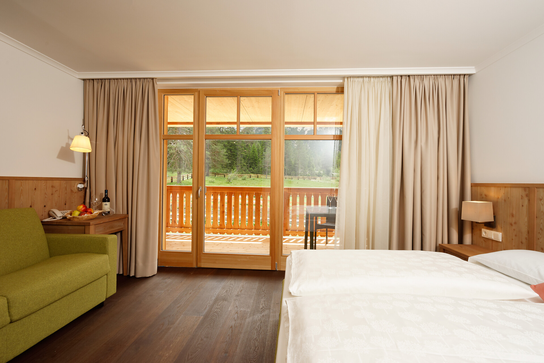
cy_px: 182
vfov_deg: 73.7
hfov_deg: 96.7
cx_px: 272
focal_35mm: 16
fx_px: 242
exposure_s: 1/80
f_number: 11
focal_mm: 16
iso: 100
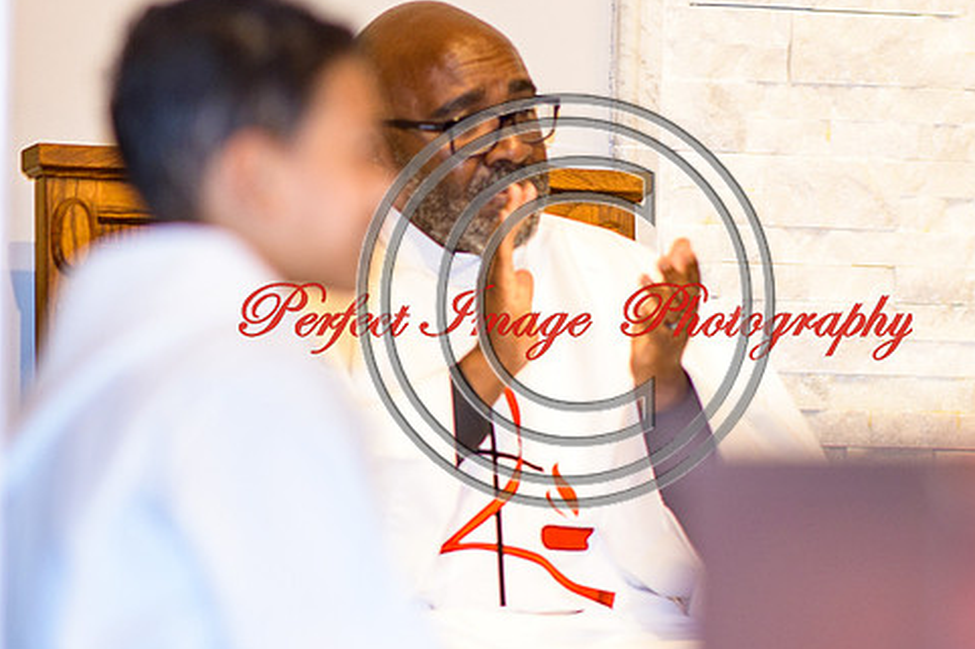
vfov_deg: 4.2
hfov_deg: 6.3
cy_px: 340
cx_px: 665
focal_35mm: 329
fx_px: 8907
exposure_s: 1/100
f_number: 1.4
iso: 110
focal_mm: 105
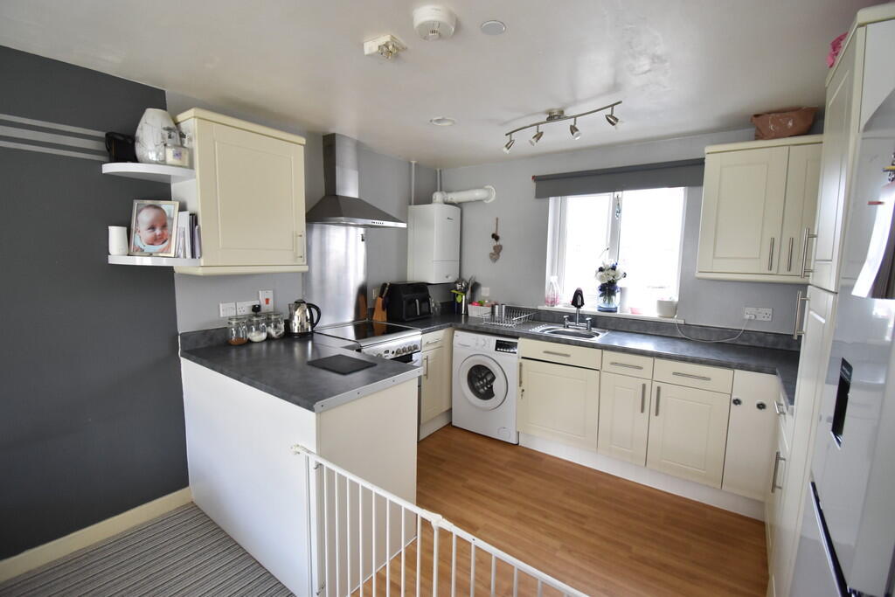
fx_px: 373
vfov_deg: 77.3
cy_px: 298
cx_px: 448
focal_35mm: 15
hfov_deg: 100.4
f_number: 4.5
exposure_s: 1/80
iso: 800
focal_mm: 10
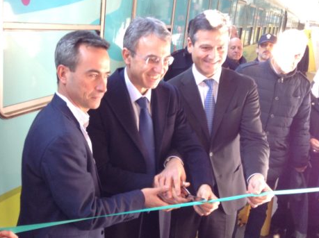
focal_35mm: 50
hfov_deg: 38.1
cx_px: 126
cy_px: 133
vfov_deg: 29.0
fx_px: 460
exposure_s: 1/24
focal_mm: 3.3
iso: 50
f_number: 2.4
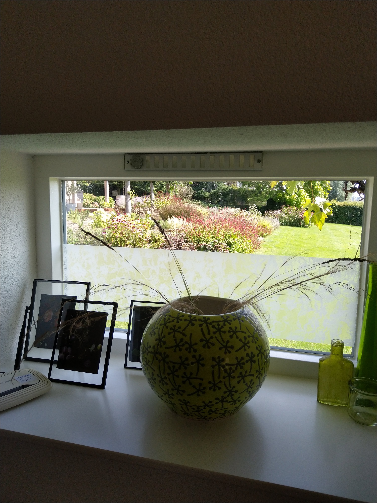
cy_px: 252
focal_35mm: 25
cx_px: 188
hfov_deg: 54.9
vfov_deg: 69.4
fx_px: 363
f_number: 1.75
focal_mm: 4.28
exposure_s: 1/497
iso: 100
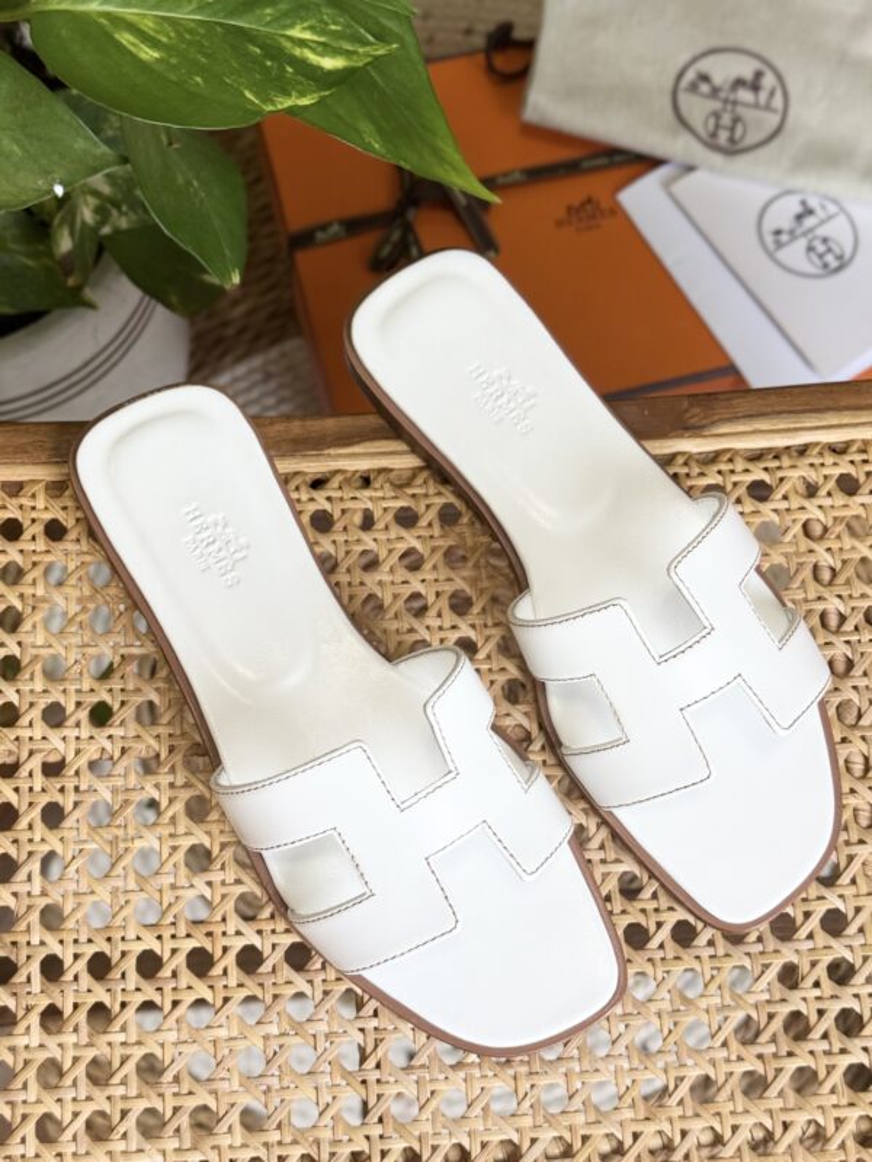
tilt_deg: -74.7
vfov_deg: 39.7
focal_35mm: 48
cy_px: 581
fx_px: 1612
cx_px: 436
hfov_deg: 30.3
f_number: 1.78
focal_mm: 6.76
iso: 64
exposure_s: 1/397
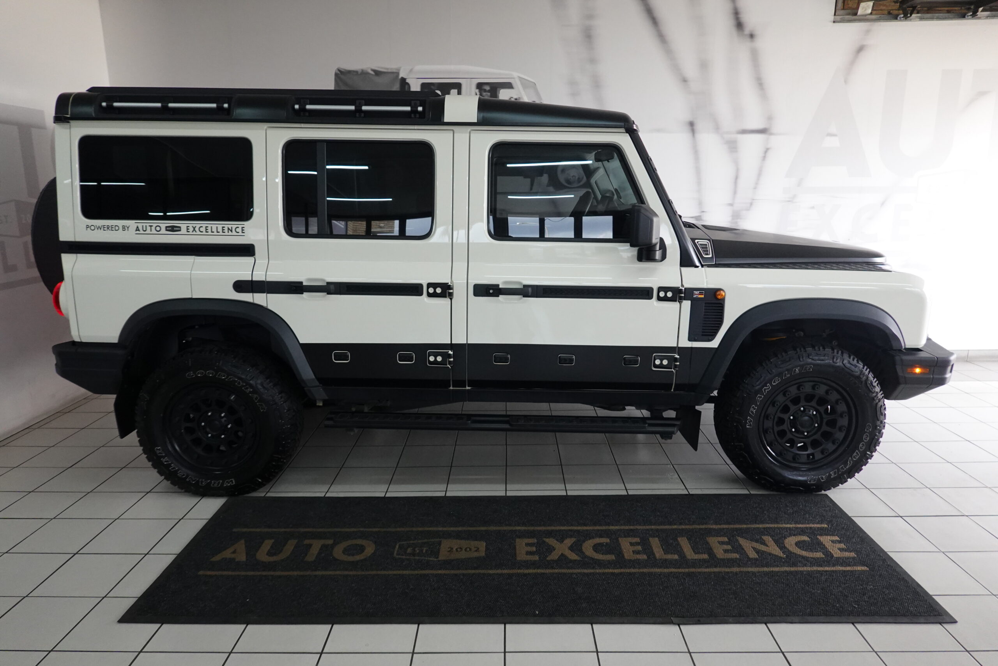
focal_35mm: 24
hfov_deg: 73.7
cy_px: 333
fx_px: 665
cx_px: 499
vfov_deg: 53.1
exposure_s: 1/200
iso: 1000
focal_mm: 9
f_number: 2.8
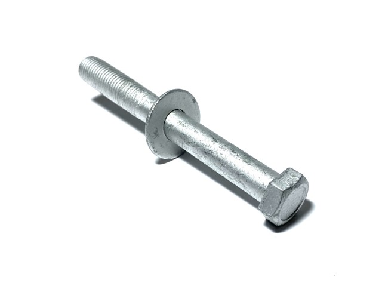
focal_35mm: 26
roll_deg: +0.8
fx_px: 287
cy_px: 143
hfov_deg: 67.3
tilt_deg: -39.1
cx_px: 191
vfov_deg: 53.0
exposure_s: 1/100
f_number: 1.8
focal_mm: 4.25
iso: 40
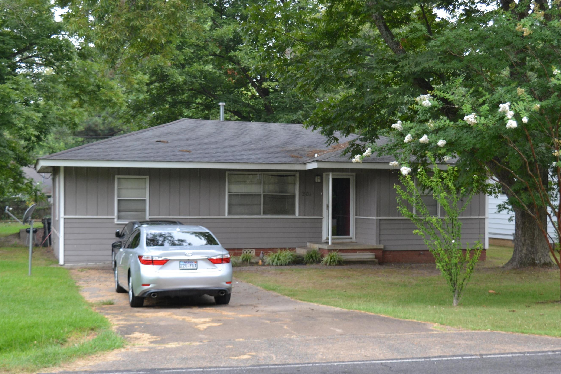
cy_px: 206
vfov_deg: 24.2
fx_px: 873
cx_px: 288
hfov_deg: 35.6
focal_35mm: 56
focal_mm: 32
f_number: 5.6
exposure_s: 1/125
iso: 320
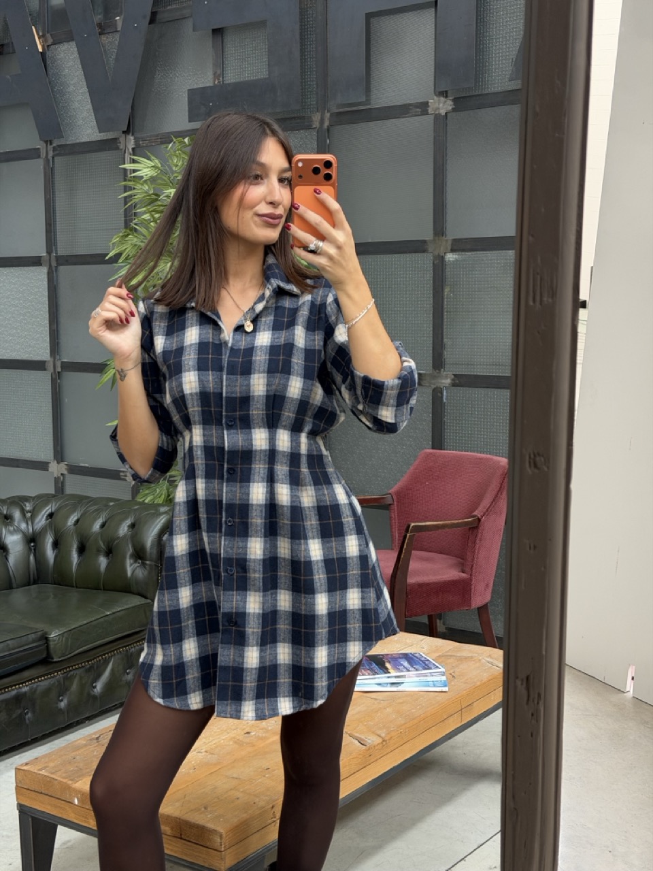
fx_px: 1207
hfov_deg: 30.3
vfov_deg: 39.7
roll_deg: +0.7
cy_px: 436
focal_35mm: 48
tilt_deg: -16.9
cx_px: 326
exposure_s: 1/60
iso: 125
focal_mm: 6.76
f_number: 1.78
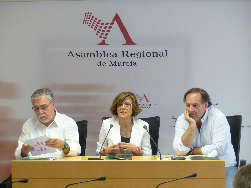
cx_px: 126
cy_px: 94
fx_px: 718
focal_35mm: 99
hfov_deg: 19.8
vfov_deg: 14.9
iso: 160
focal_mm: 17.8
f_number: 2.8
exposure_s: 1/60
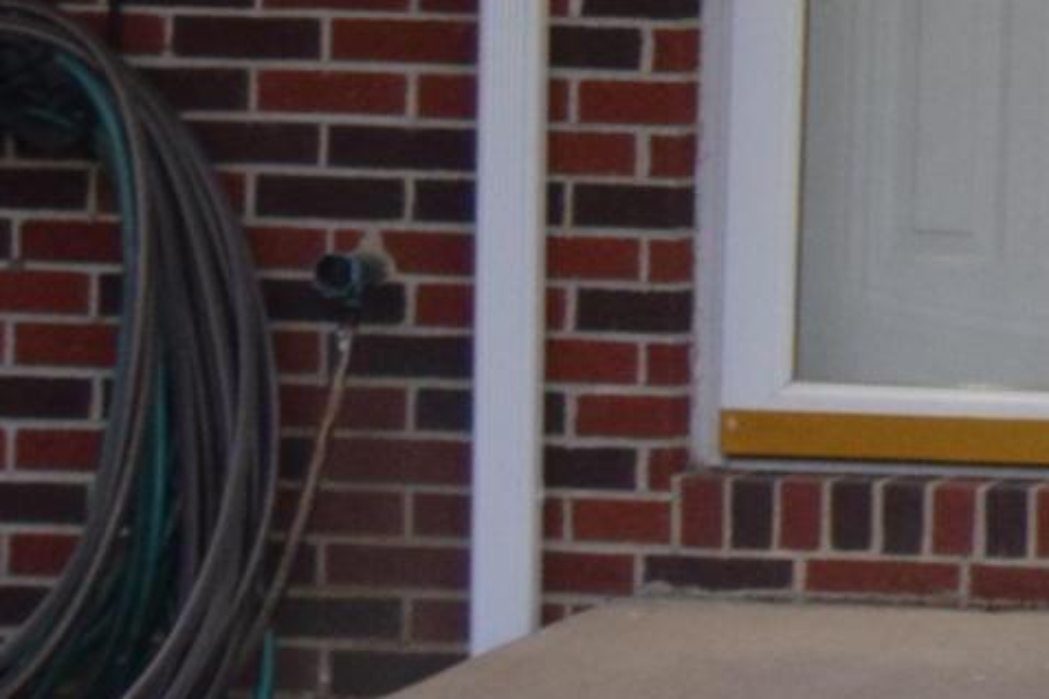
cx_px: 2753
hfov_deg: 6.8
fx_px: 8246
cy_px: -352
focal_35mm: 283
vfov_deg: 4.8
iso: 800
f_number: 4.5
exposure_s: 1/100
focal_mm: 30
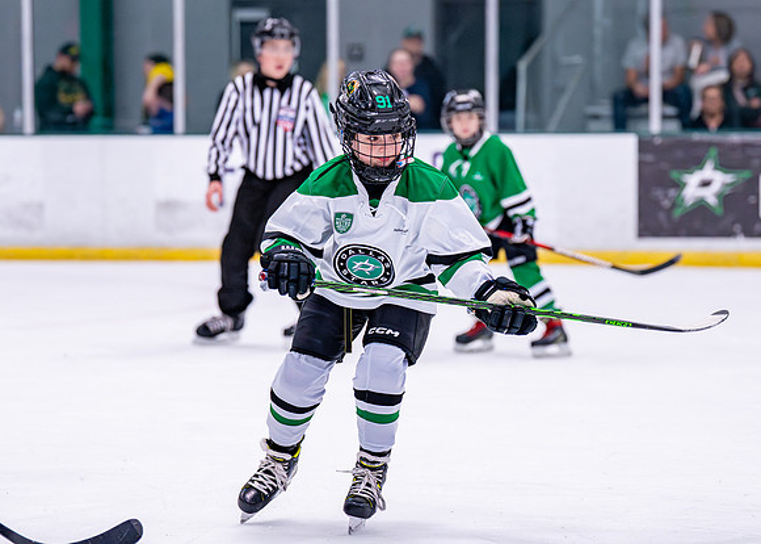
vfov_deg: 8.7
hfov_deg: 12.2
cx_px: 365
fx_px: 3573
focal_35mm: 165
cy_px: 254
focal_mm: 108
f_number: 2.8
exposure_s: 1/1250
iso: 2500
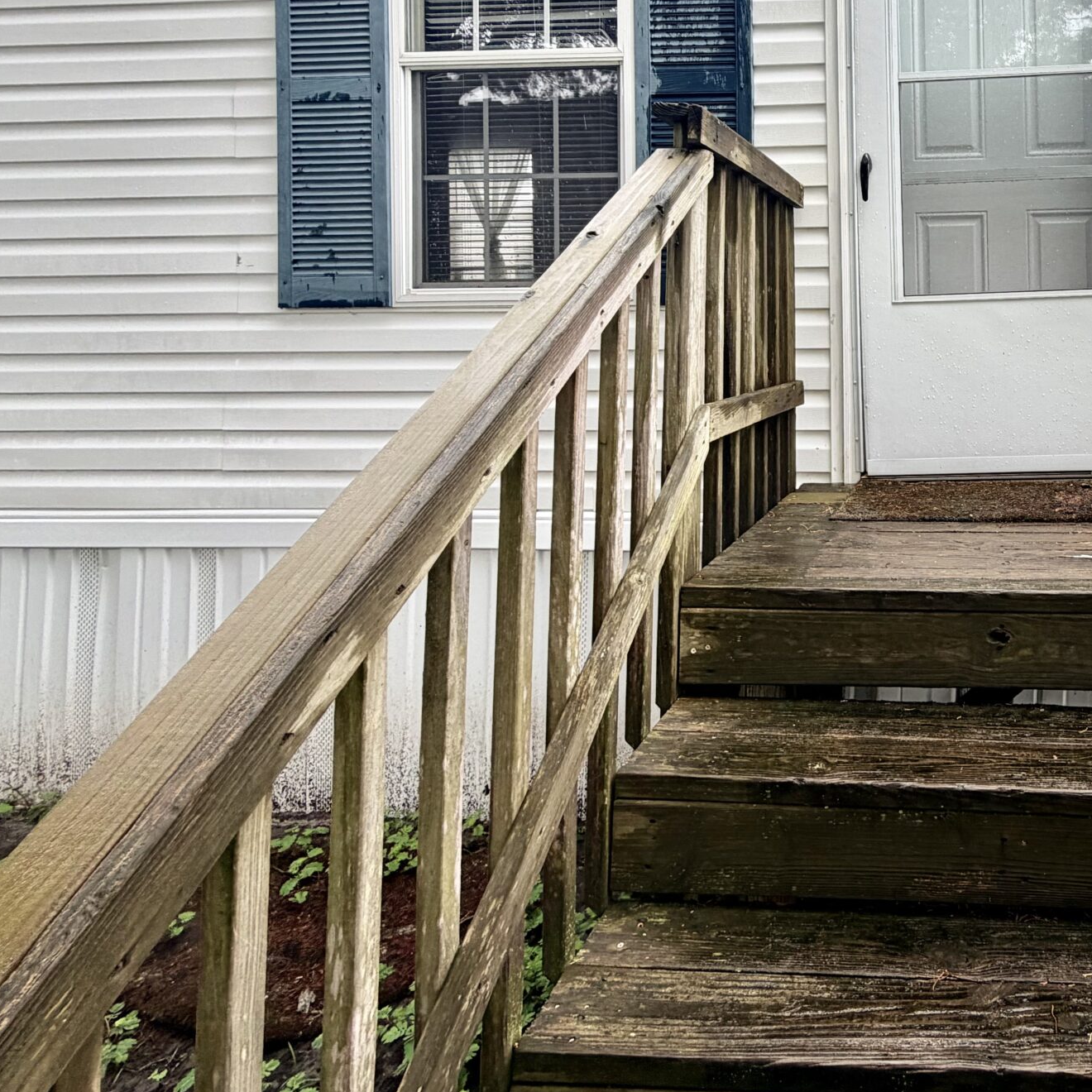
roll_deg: +0.7
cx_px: 984
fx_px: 857
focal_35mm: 24
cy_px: 303
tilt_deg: -0.5
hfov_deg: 56.1
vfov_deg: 62.1
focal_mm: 2.22
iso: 40
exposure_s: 1/242
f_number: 2.2
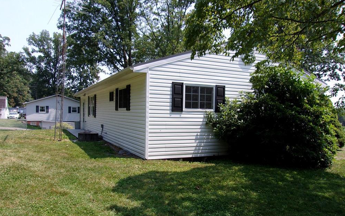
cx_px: 173
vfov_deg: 43.0
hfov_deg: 64.6
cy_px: 127
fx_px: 273
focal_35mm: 29
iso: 80
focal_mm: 4.9
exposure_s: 1/56
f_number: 10.4
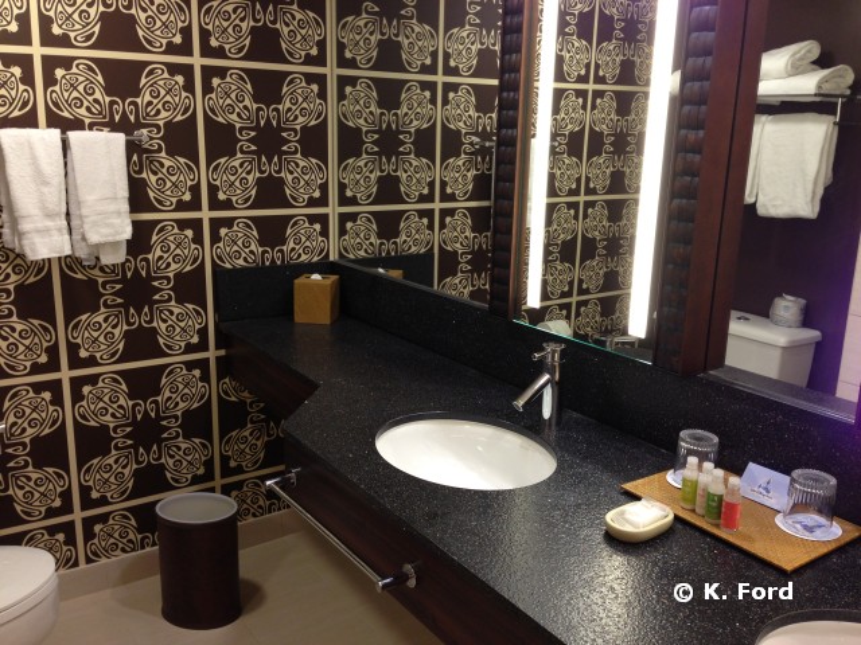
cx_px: 430
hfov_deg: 55.4
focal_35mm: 33
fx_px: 821
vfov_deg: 42.9
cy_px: 322
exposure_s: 1/20
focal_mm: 4.13
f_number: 2.4
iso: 80
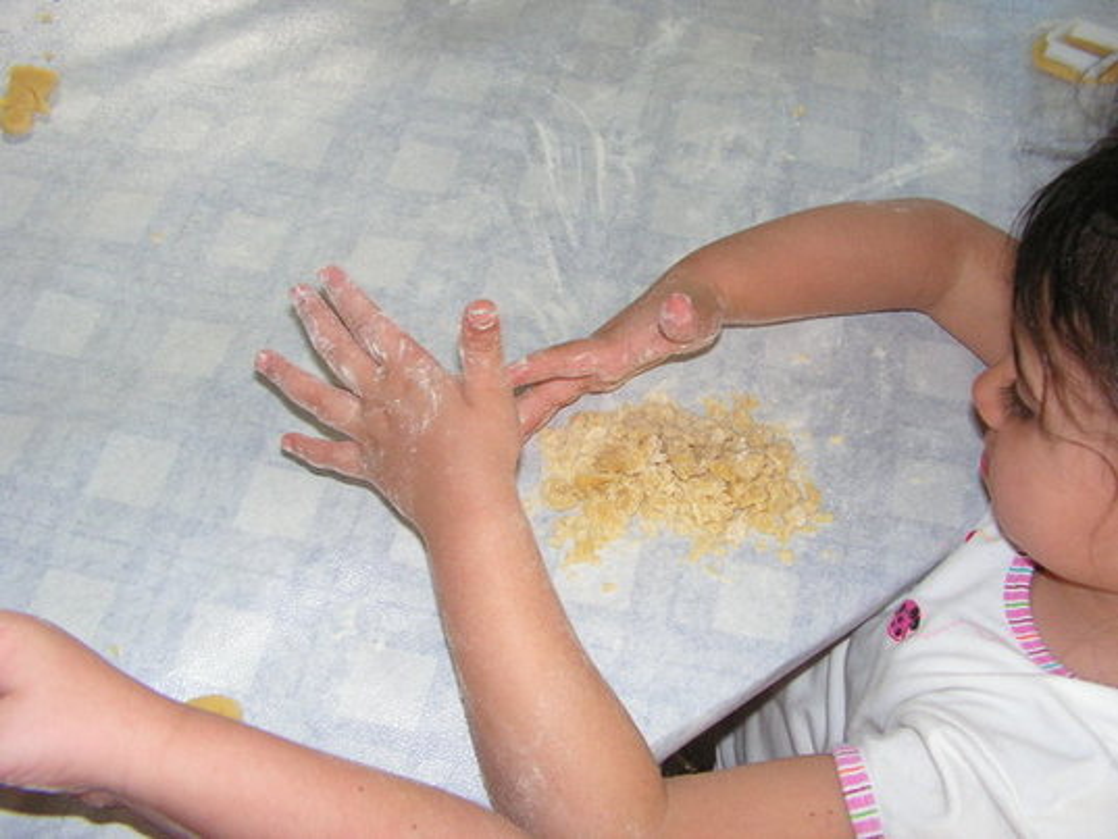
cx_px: 559
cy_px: 420
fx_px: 1163
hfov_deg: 51.3
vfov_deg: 39.7
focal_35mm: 36
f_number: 3.2
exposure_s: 1/40
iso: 200
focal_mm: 6
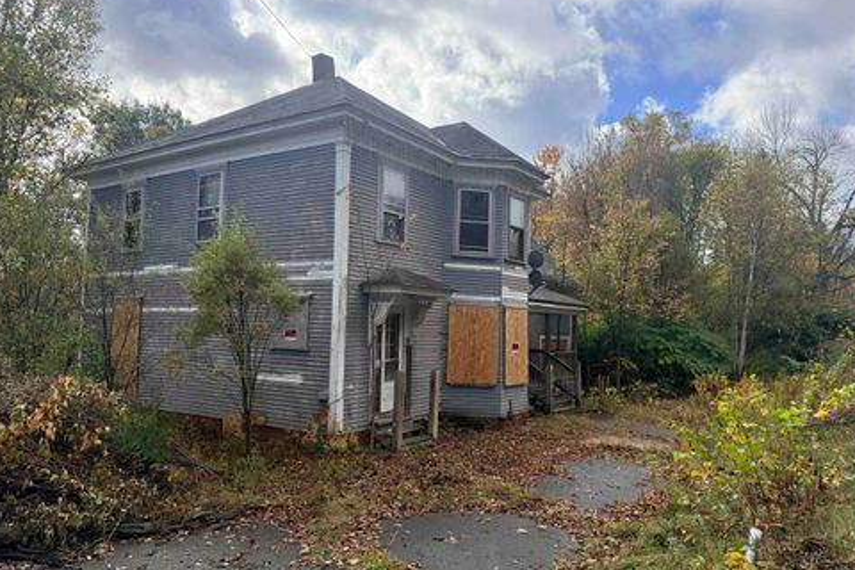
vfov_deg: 49.6
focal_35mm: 26
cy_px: 279
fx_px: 617
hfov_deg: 69.4
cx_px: 435
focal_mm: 6.76
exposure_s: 1/4167
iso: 100
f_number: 1.78
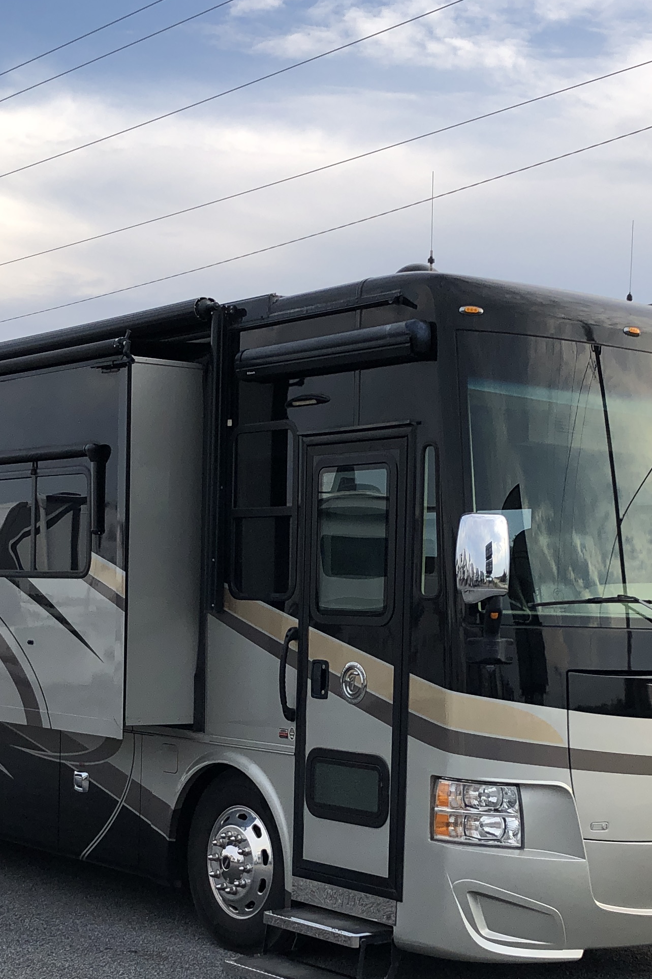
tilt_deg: -1.5
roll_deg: -0.8
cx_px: 398
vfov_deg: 32.5
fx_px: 1657
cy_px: 674
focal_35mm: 61
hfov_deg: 22.2
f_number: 1.8
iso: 20
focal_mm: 3.99
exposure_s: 1/727
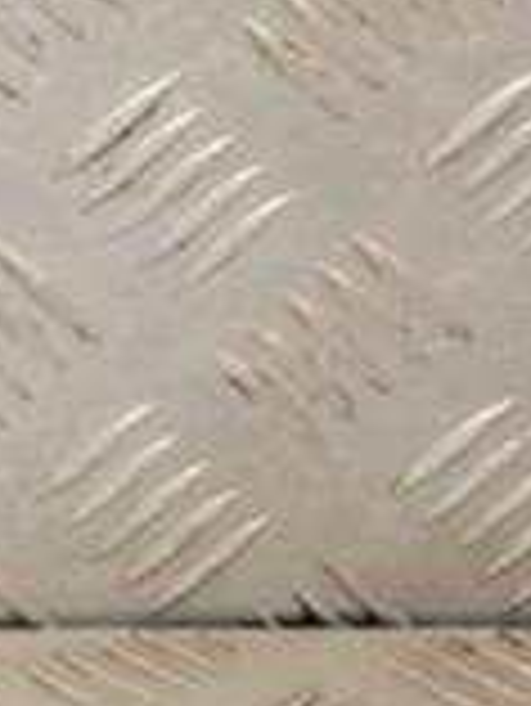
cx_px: -702
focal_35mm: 341
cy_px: 436
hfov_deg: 4.3
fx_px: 6965
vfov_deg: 5.8
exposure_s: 1/200
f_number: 5.6
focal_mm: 62
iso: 800
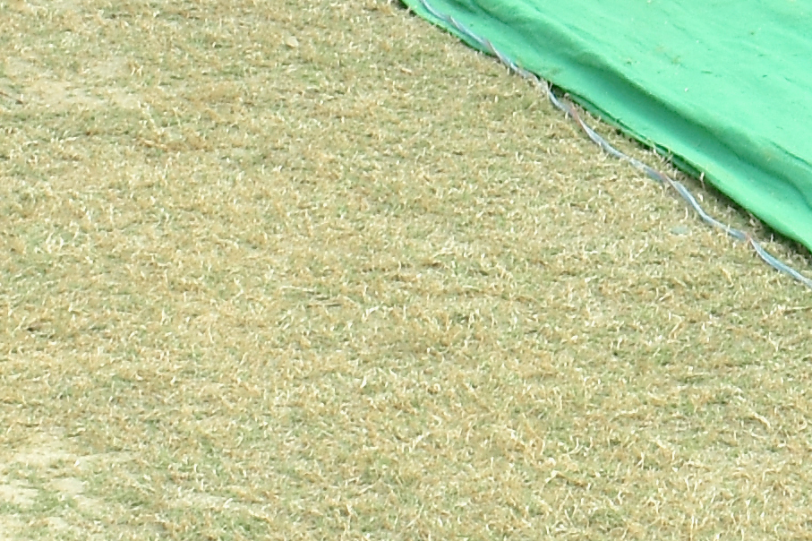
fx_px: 5147
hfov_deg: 8.8
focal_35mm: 228
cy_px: -794
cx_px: 1208
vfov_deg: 5.8
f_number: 8
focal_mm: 23
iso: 320
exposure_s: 1/125
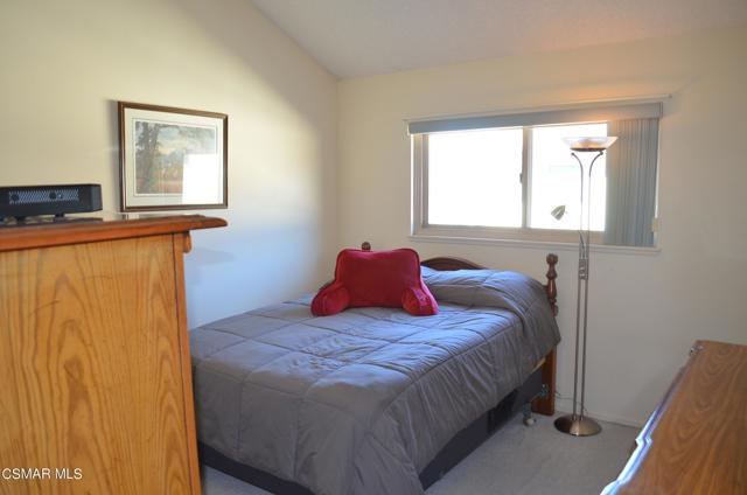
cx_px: 374
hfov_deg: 67.5
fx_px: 559
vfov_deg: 47.7
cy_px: 248
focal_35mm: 27
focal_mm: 18
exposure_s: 1/60
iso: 640
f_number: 3.5
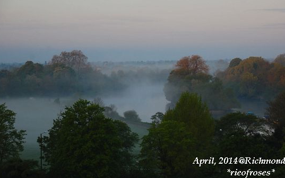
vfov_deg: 12.4
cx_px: 153
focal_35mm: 106
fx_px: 824
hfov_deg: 19.6
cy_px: 86
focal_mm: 62
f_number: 5
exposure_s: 1/160
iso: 200
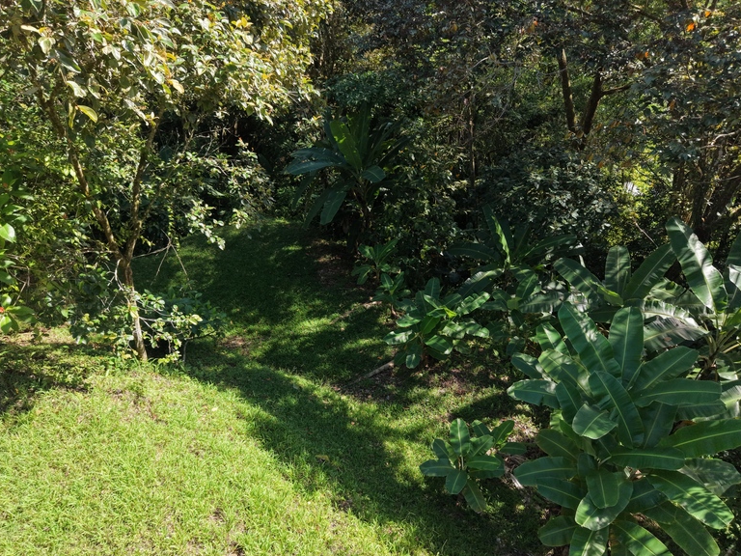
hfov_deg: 69.4
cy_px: 286
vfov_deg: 54.9
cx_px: 368
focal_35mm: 25
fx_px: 535
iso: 290
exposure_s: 1/1500
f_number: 1.8
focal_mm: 8.67
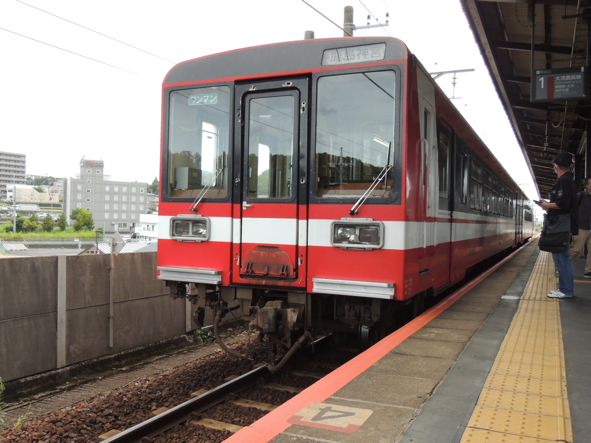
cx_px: 296
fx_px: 563
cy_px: 222
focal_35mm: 33
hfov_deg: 55.4
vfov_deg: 42.9
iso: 400
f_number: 3.6
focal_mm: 5.8
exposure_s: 1/640
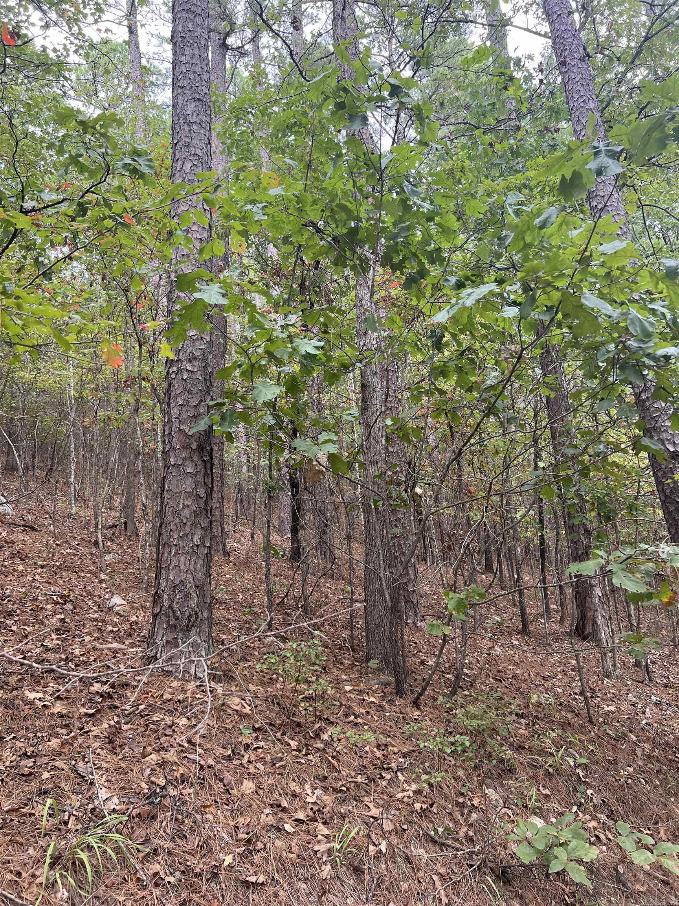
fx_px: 680
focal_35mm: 26
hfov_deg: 53.1
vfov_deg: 67.3
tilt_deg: +16.5
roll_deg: +3.9
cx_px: 340
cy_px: 453
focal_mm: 5.7
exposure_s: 1/155
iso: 64
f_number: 1.5
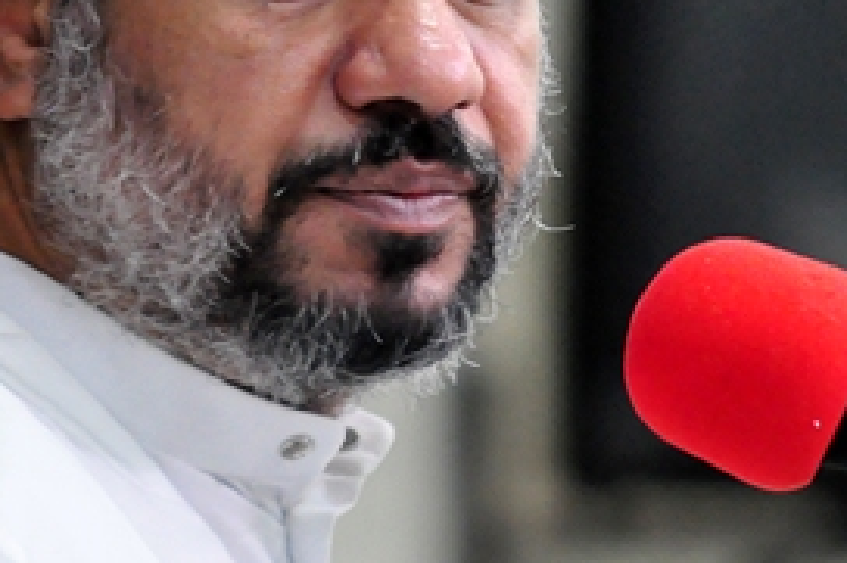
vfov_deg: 1.6
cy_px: 215
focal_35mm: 875
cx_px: 501
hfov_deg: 2.4
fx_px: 20564
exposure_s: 1/125
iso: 1600
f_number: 2.8
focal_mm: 185
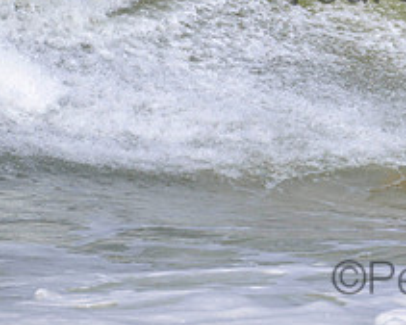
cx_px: 481
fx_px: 24837
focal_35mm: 2066
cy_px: -41
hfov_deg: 0.9
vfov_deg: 0.8
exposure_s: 1/2000
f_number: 11
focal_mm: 800
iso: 560
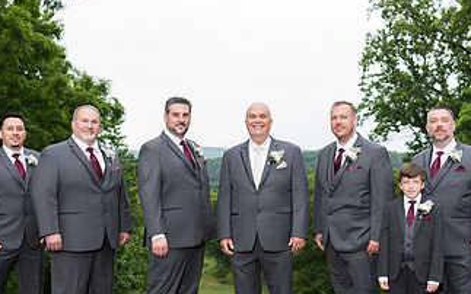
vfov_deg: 20.3
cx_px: 217
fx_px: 822
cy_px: 171
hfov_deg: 32.0
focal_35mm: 64
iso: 64
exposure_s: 1/200
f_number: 2.8
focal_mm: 34
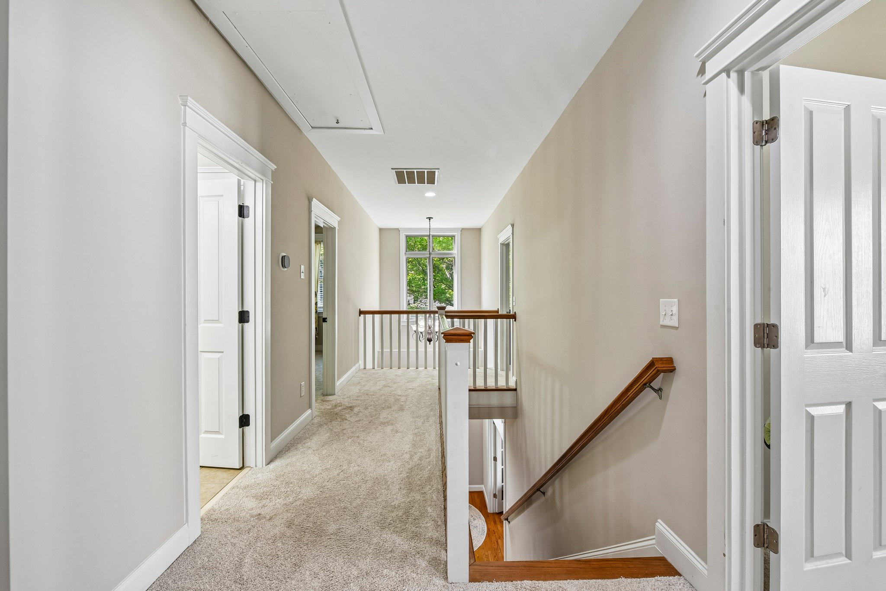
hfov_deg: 104.3
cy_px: 296
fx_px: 345
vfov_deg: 81.2
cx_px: 443
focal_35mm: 14
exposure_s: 1/5
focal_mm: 14
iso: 200
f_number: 11
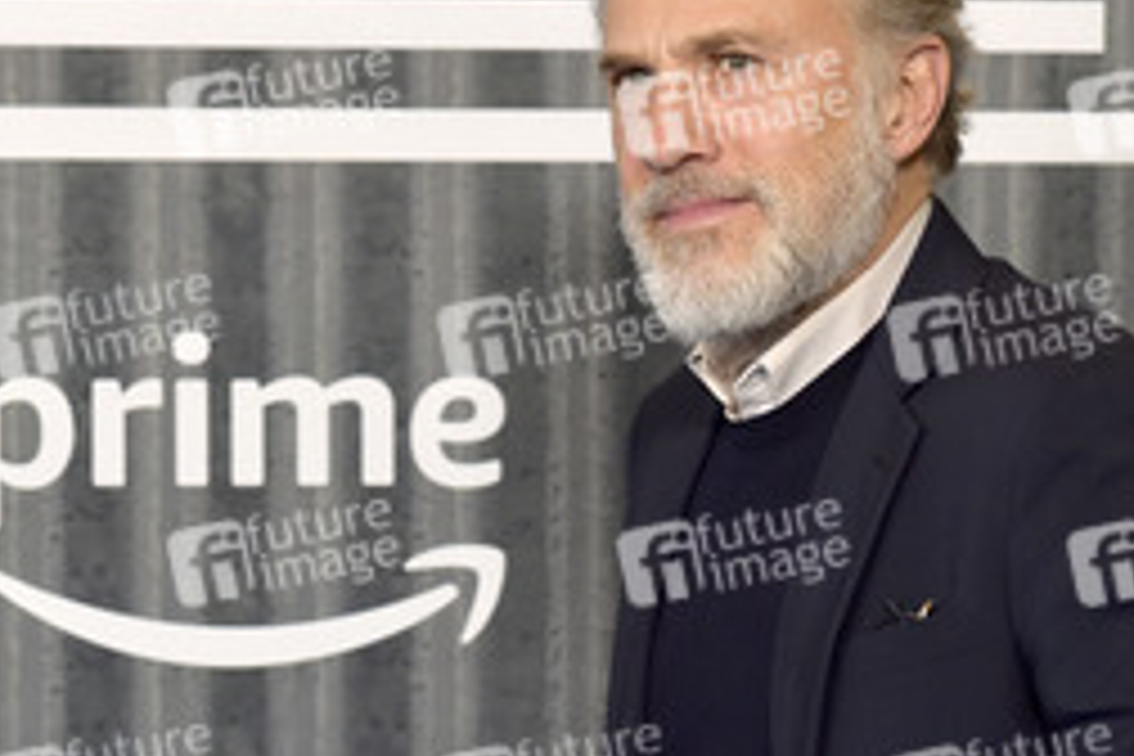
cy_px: 441
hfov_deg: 16.4
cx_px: 612
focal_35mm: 125
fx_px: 3937
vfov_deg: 11.0
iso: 2500
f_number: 6.3
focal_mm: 70
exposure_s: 1/250
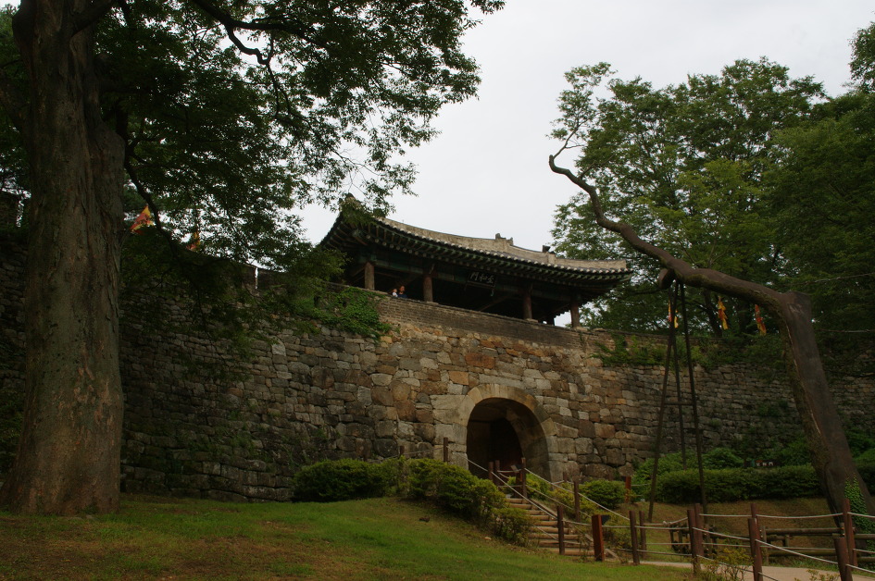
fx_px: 1020
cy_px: 290
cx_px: 438
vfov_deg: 31.8
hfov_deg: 46.4
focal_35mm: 42
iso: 100
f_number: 11
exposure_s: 1/80
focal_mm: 28
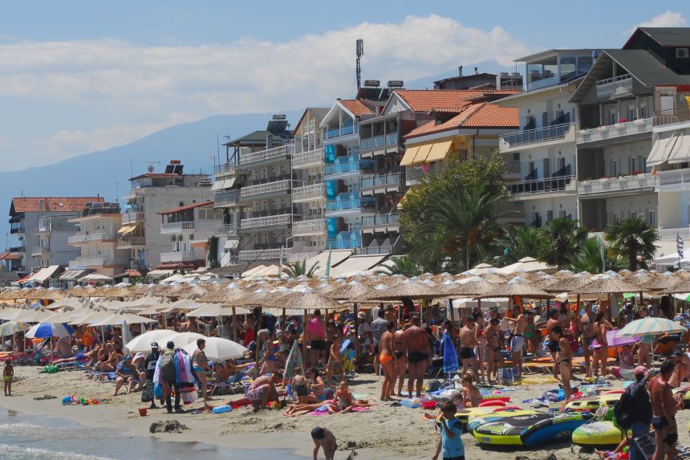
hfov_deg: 16.6
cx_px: 179
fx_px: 2352
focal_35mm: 123
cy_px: 214
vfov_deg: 11.2
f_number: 8
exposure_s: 1/400
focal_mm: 55
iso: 100
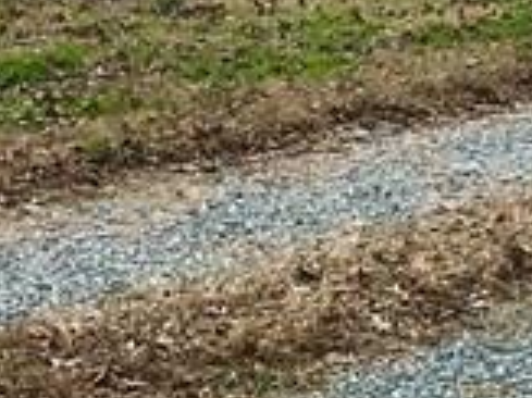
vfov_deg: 8.1
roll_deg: +0.1
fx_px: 2795
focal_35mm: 182
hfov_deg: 10.8
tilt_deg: -7.4
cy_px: 46
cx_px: 463
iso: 25
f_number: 2.2
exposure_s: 1/1832
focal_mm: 4.15
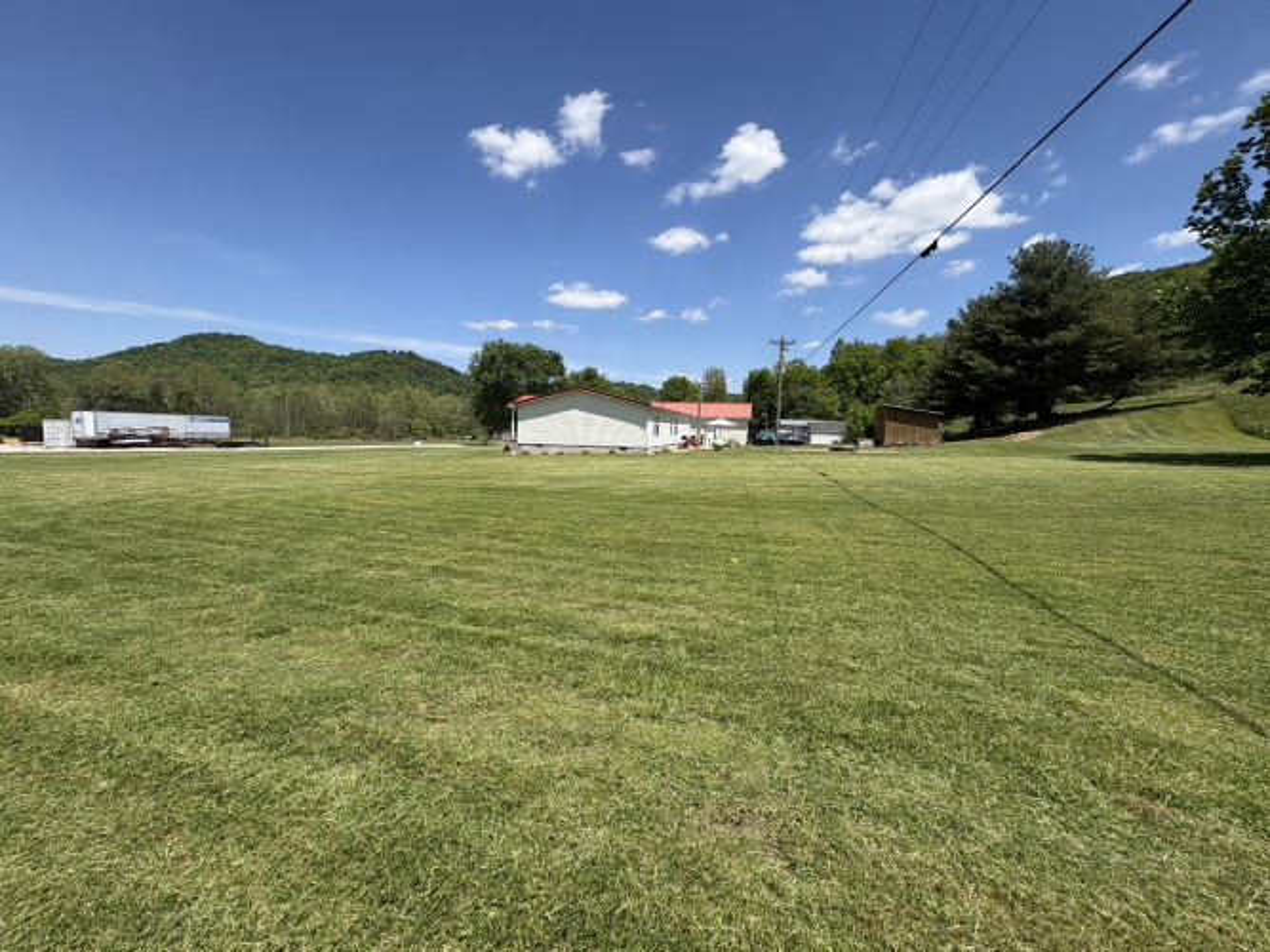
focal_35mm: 14
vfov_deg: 85.7
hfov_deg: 102.1
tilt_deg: -4.1
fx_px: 514
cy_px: 476
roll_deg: -0.9
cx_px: 635
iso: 50
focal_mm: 2.22
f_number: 2.2
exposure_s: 1/2028
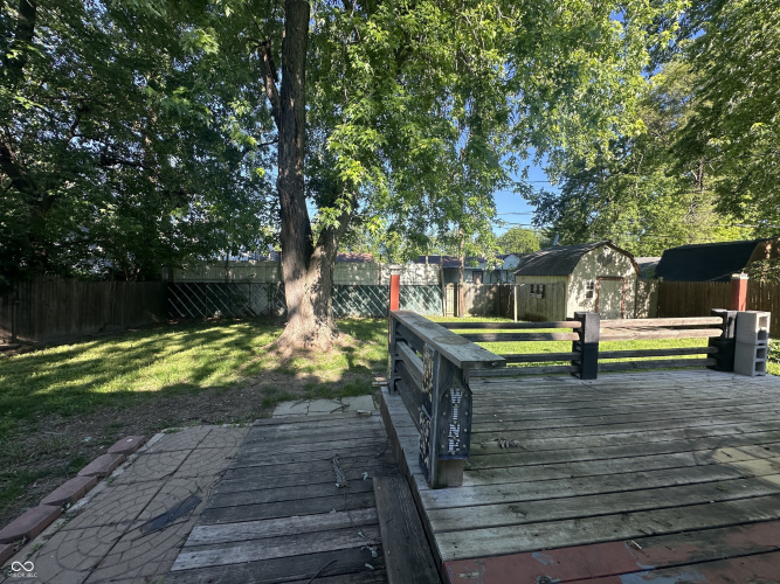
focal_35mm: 14
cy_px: 292
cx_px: 390
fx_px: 315
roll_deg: -1.1
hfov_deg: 102.1
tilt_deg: -3.3
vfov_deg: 85.7
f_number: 2.2
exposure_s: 1/326
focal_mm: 2.22
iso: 40
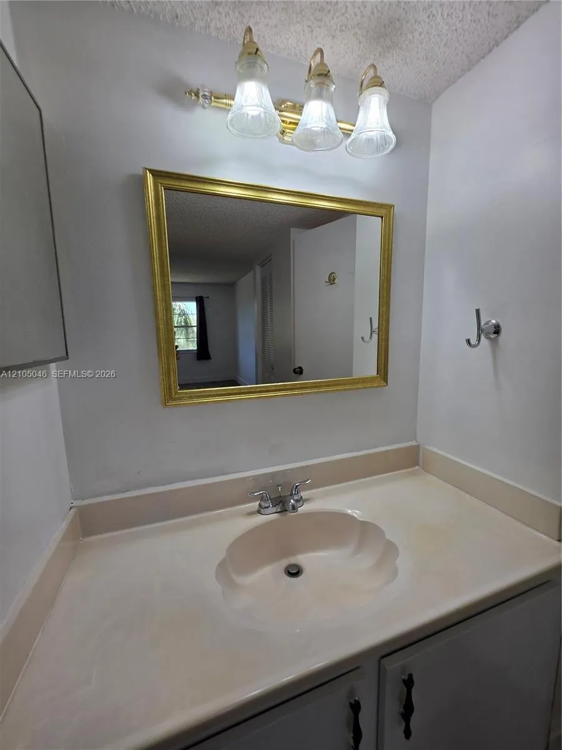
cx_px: 281
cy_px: 375
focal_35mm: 13
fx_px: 281
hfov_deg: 89.9
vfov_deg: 106.2
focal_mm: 2.2
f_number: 1.9
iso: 25
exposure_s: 1/120
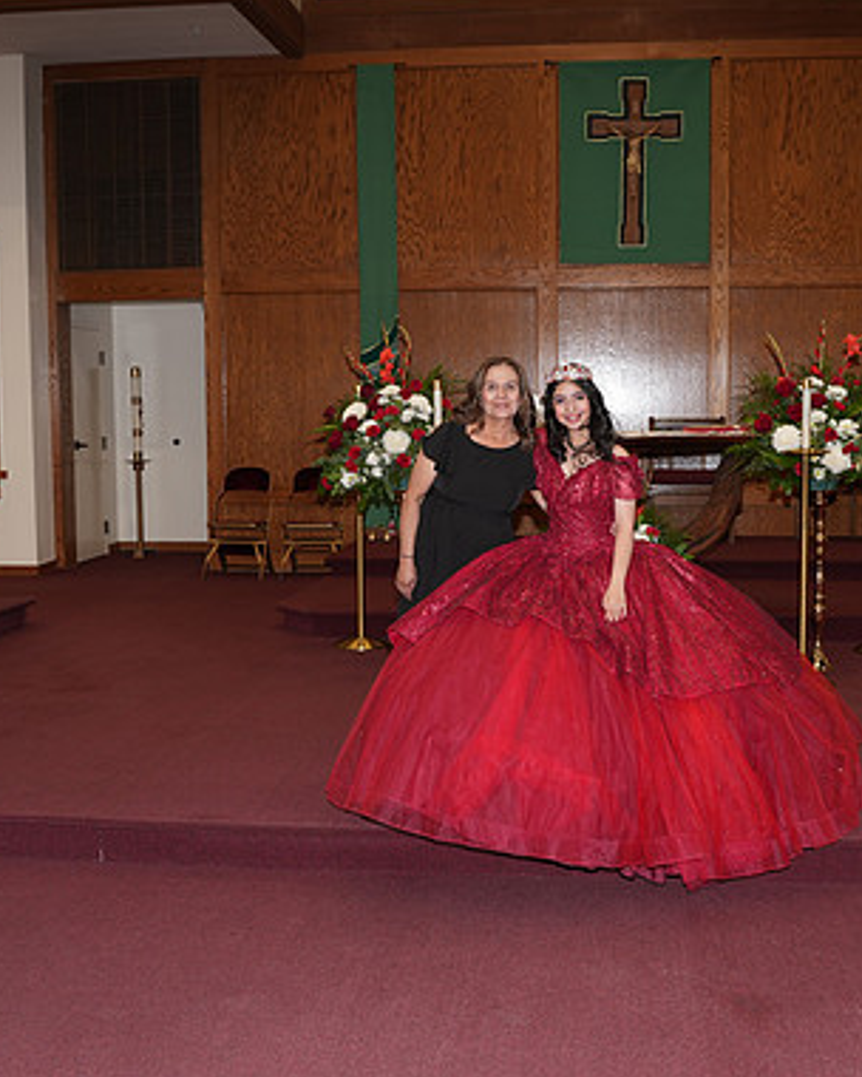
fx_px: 1371
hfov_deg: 34.9
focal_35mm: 43
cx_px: 462
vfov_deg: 42.9
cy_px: 540
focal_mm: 30
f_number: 4.5
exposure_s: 1/60
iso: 320
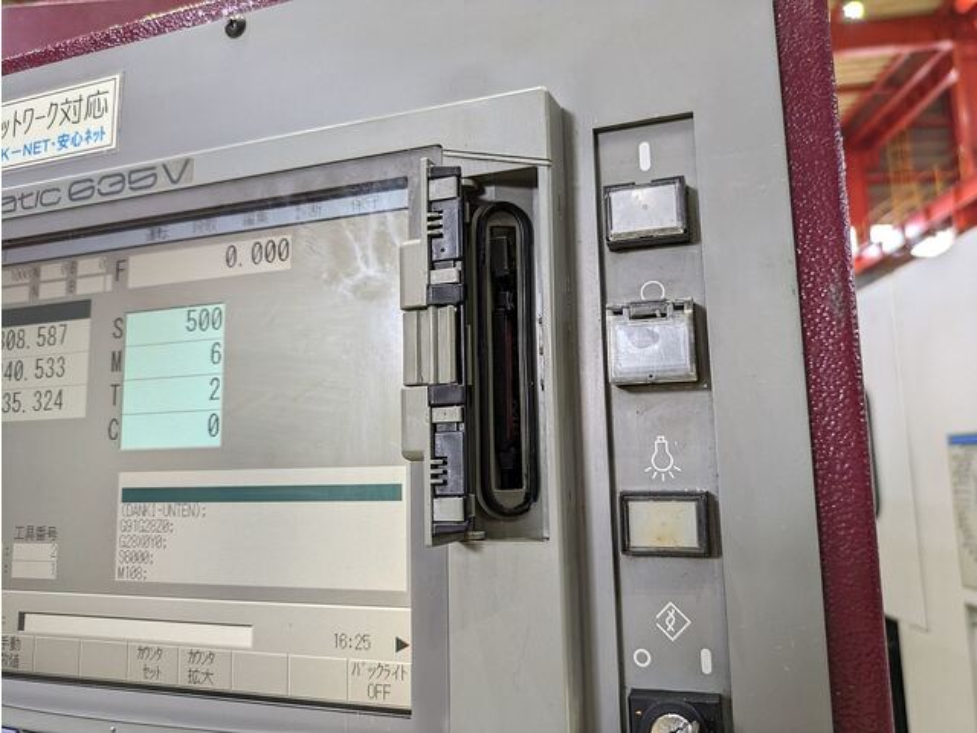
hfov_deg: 69.4
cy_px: 366
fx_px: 706
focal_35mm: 25
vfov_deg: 54.9
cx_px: 488
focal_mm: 5.43
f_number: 1.89
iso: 155
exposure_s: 1/50
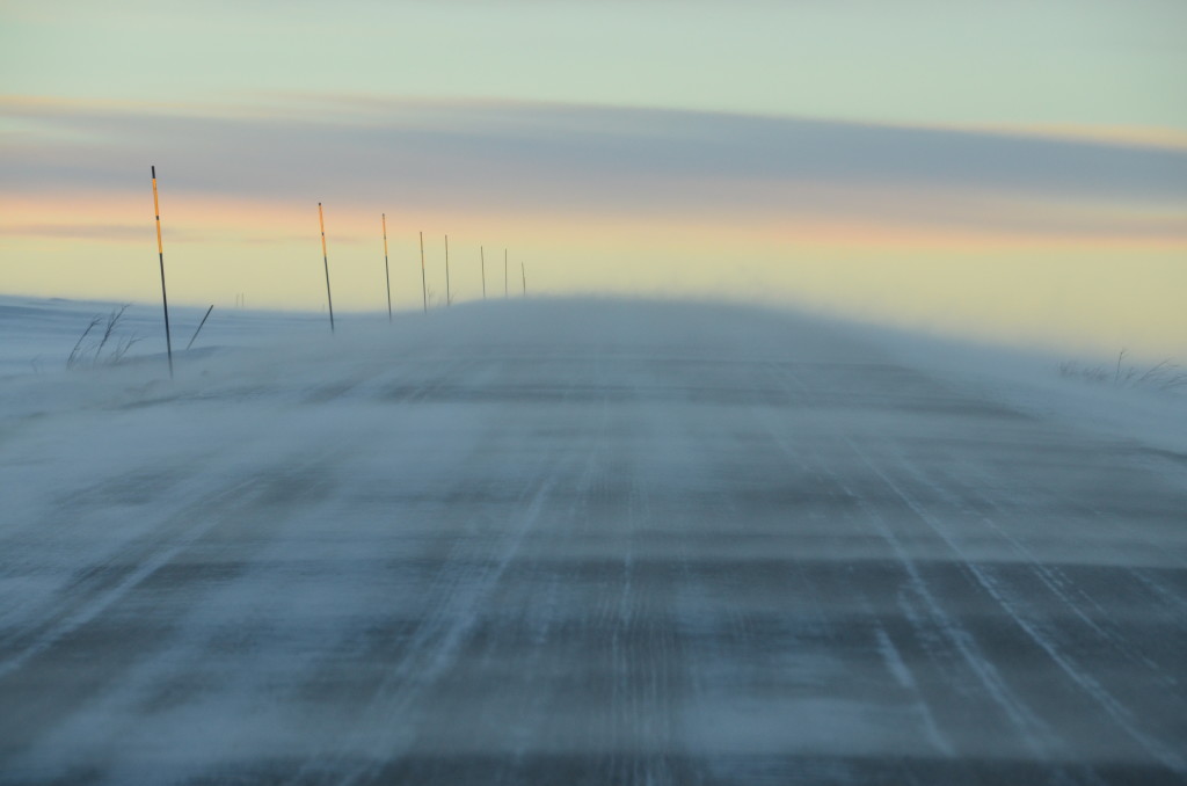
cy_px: 393
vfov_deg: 6.1
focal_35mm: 225
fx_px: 7403
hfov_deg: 9.2
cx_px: 594
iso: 500
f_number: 9
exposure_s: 1/160
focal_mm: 150
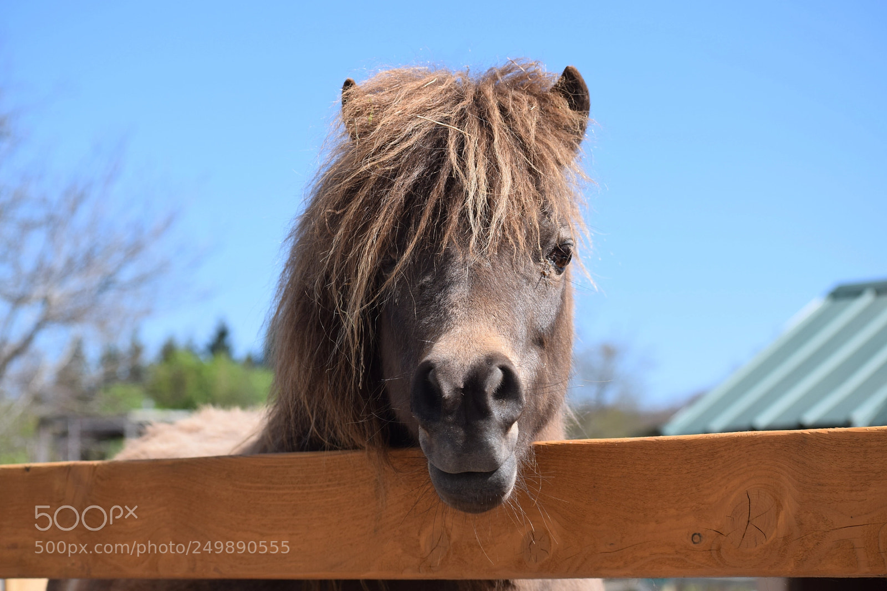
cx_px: 444
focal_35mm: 105
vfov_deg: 13.0
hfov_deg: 19.5
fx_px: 2586
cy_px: 296
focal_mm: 70
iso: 200
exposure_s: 1/640
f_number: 6.3
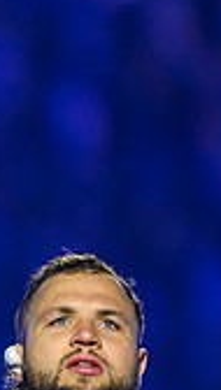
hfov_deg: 0.8
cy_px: 340
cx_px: -307
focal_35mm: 1443
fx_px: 14973
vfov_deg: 1.5
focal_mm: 400
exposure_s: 1/640
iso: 4000
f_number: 2.8
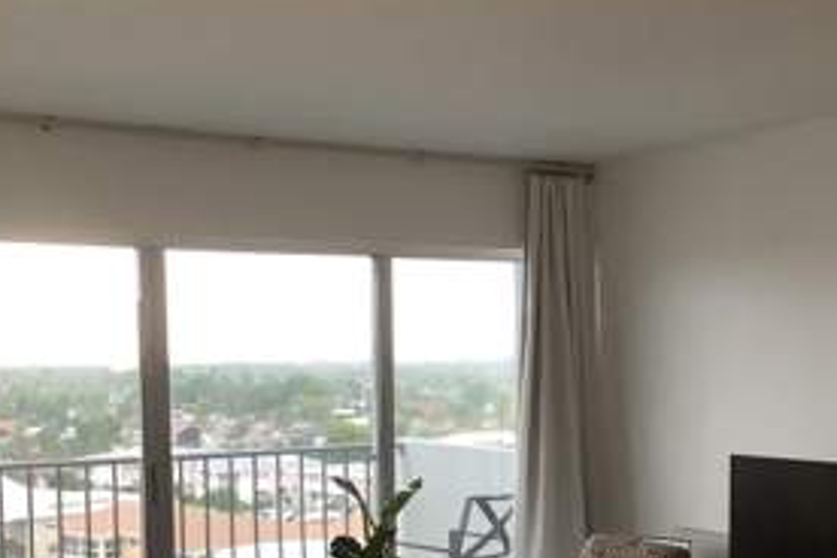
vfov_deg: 23.8
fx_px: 1302
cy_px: 462
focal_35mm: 56
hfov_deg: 35.6
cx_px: 449
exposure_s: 1/60
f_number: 2.4
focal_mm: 3.3
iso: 100
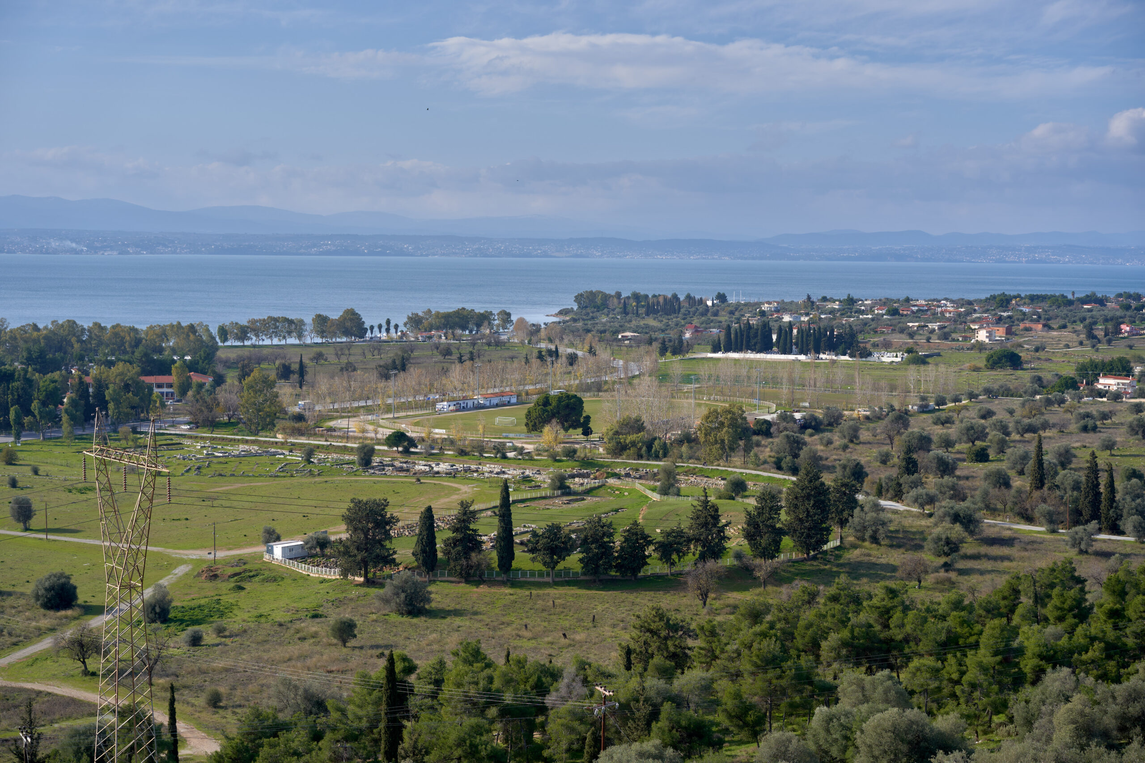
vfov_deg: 24.6
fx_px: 1749
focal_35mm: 55
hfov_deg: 36.2
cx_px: 572
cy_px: 382
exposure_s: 1/400
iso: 100
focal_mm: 55
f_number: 5.6
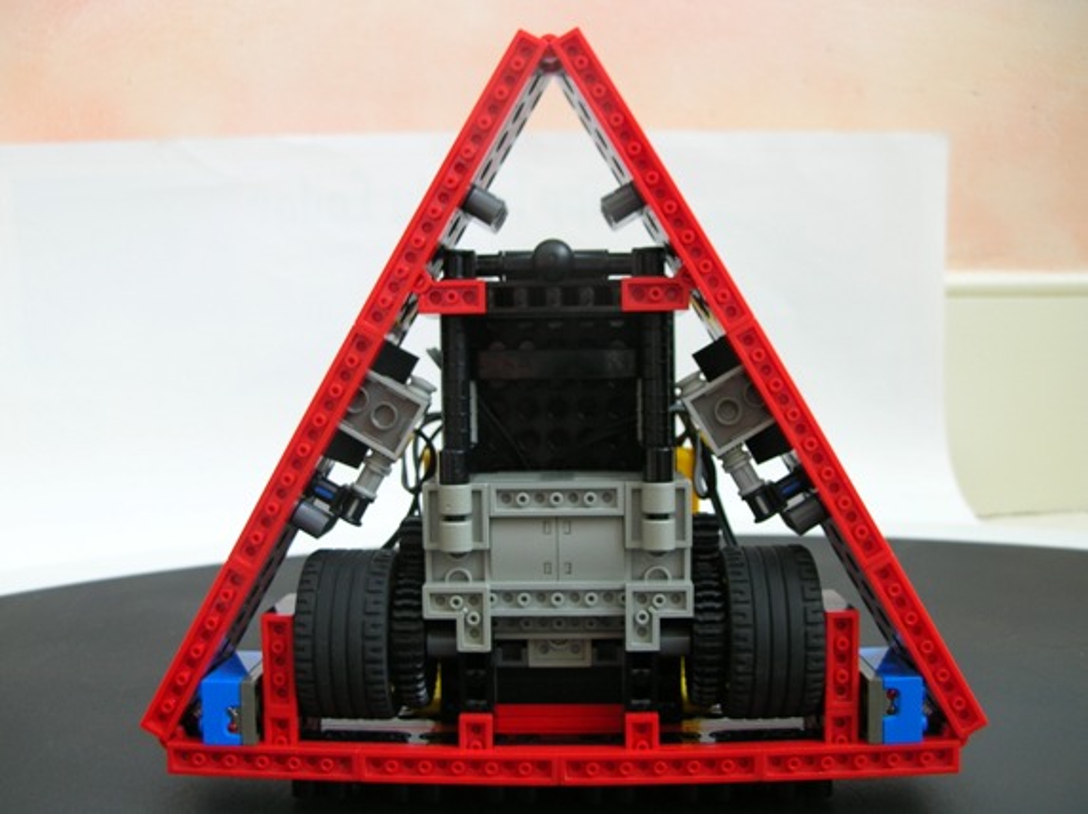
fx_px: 1131
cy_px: 407
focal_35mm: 36
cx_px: 544
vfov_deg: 39.6
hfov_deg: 51.4
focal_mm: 6
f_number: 2.7
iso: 50
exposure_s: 1/26.8
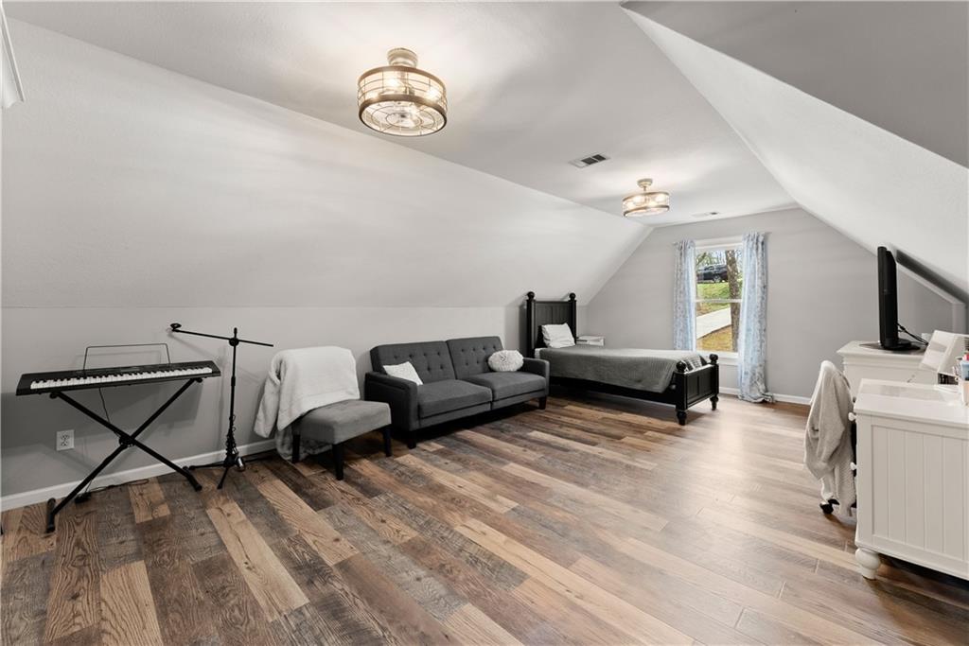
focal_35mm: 14
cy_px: 323
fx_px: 377
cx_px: 484
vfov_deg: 81.2
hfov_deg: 104.2
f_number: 7.1
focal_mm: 14
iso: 640
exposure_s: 1/5
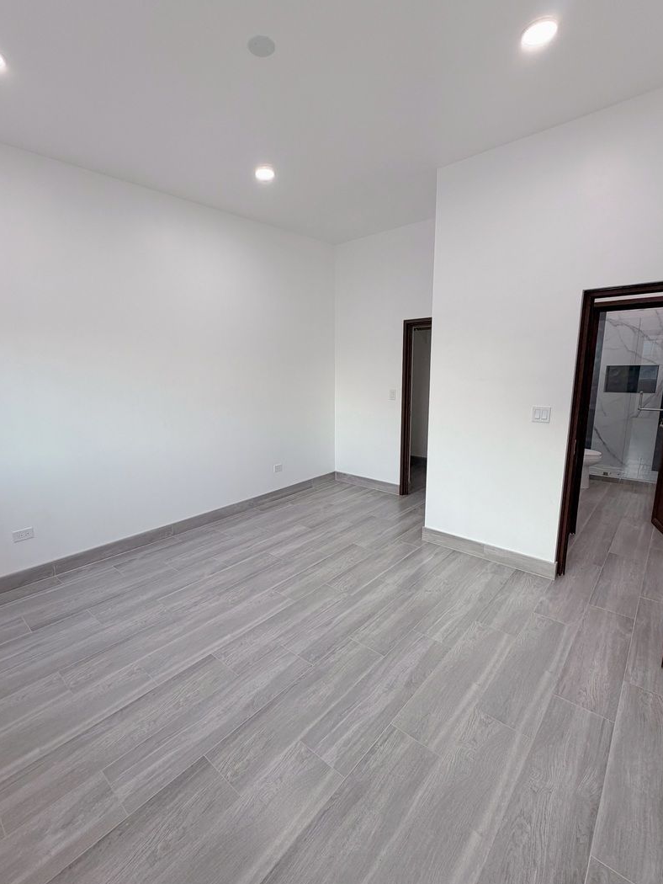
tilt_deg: -11.2
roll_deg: +1.4
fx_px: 408
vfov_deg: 94.5
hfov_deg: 78.0
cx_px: 309
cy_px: 445
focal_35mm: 16
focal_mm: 2.22
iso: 50
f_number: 2.2
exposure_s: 1/30
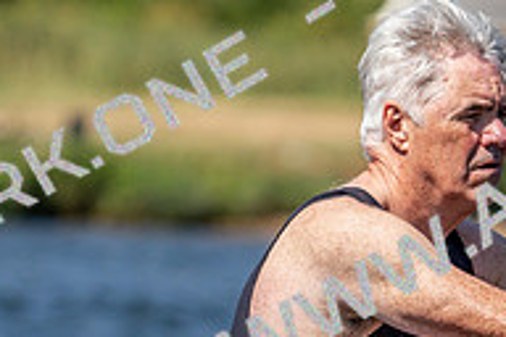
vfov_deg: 1.3
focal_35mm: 1047
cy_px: 383
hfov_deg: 2.0
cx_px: 543
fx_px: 14715
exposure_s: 1/2000
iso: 200
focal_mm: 347
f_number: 6.3
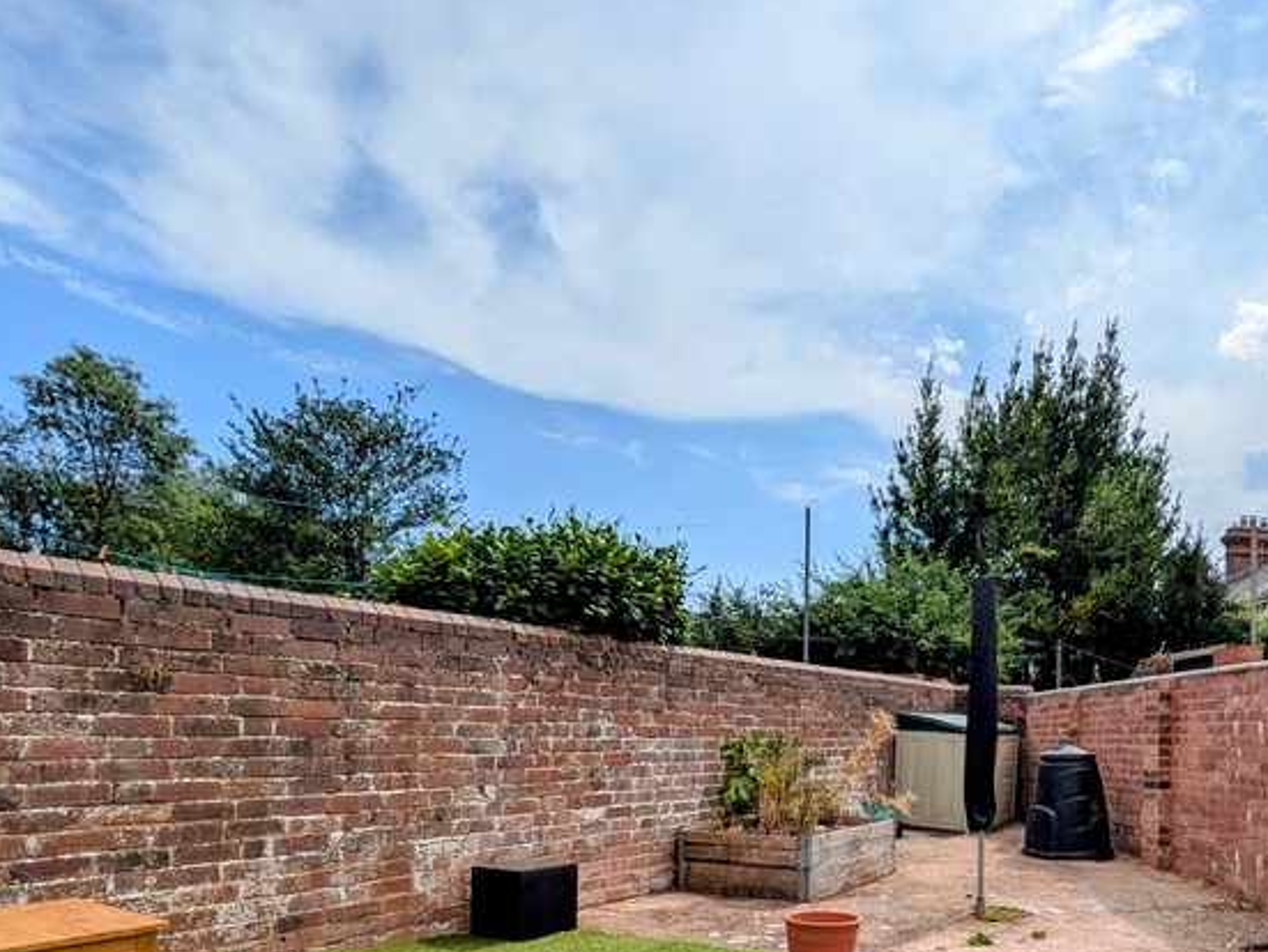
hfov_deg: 64.2
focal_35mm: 26
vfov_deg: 50.6
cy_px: 730
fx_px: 953
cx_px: 911
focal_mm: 1.83
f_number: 2.2
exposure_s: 1/4808
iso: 52
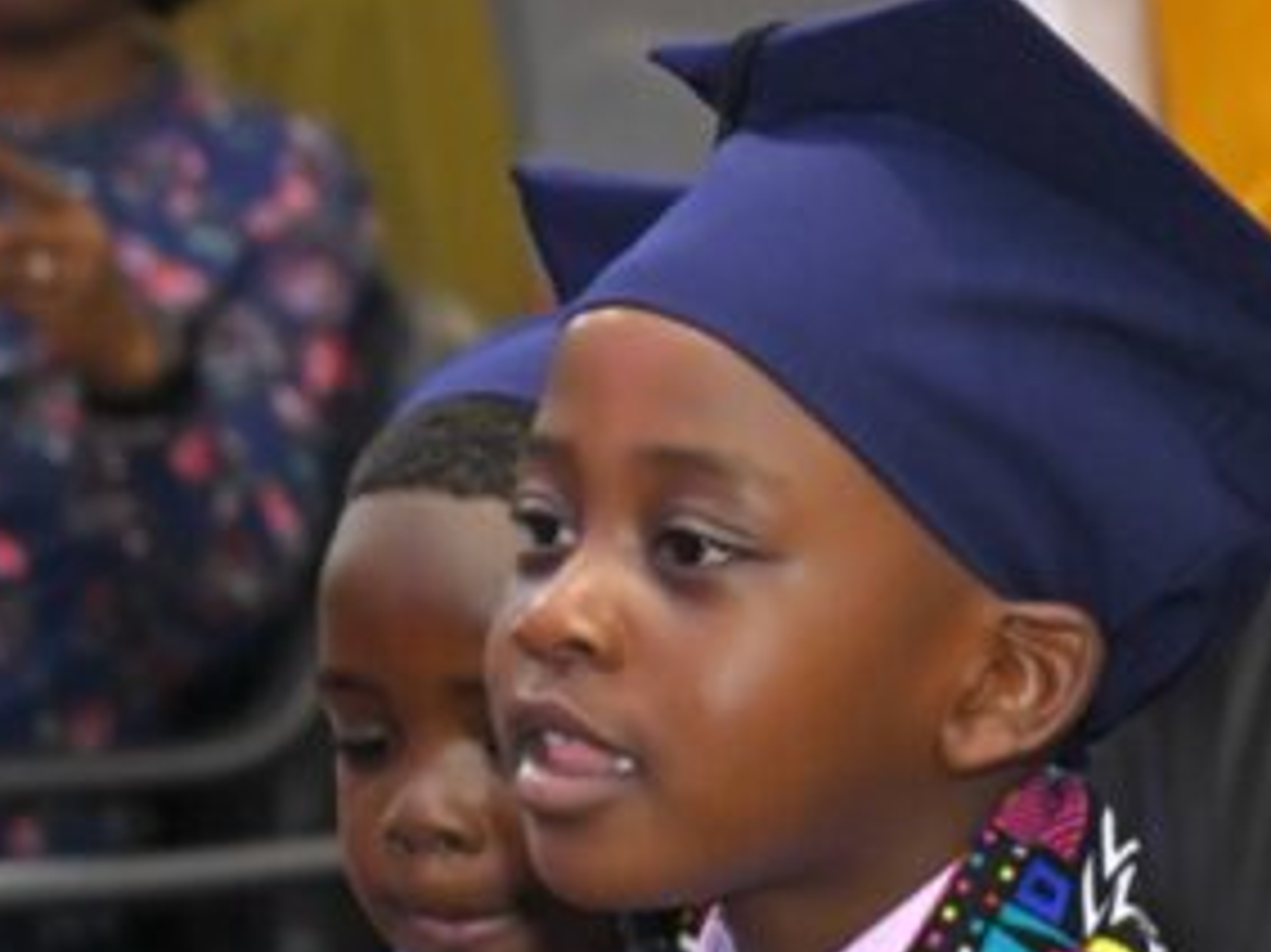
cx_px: 2026
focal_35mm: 365
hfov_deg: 5.4
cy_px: 837
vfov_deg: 4.1
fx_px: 13396
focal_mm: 105
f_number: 5.6
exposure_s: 1/160
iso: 5000
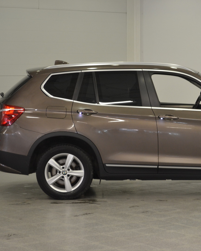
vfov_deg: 16.5
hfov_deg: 13.1
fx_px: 868
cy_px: 125
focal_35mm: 117
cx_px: 170
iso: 640
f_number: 5.6
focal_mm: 55
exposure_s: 1/15
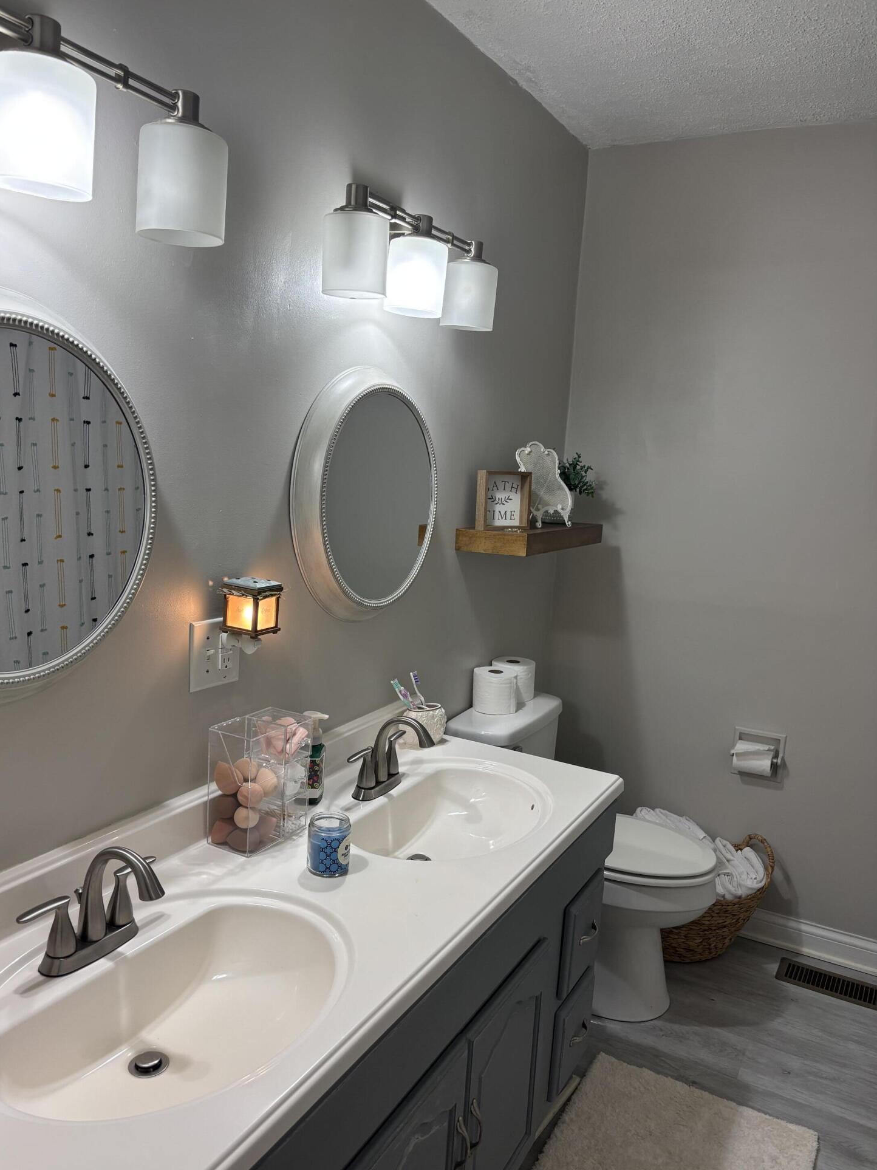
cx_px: 425
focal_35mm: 27
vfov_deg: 65.3
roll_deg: -3.8
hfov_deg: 51.3
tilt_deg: -10.2
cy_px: 606
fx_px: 912
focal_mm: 5.96
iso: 100
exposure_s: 1/60
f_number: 1.6
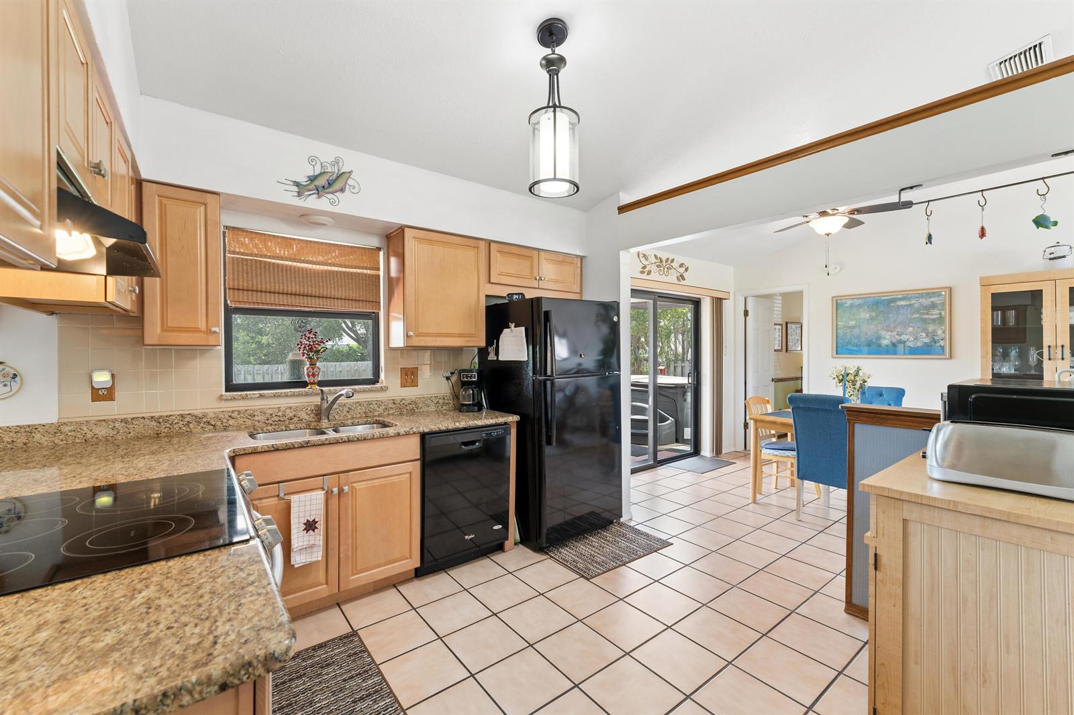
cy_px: 358
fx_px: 418
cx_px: 537
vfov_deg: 81.2
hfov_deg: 104.3
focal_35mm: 14
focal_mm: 14
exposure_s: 1/2
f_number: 8
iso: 200
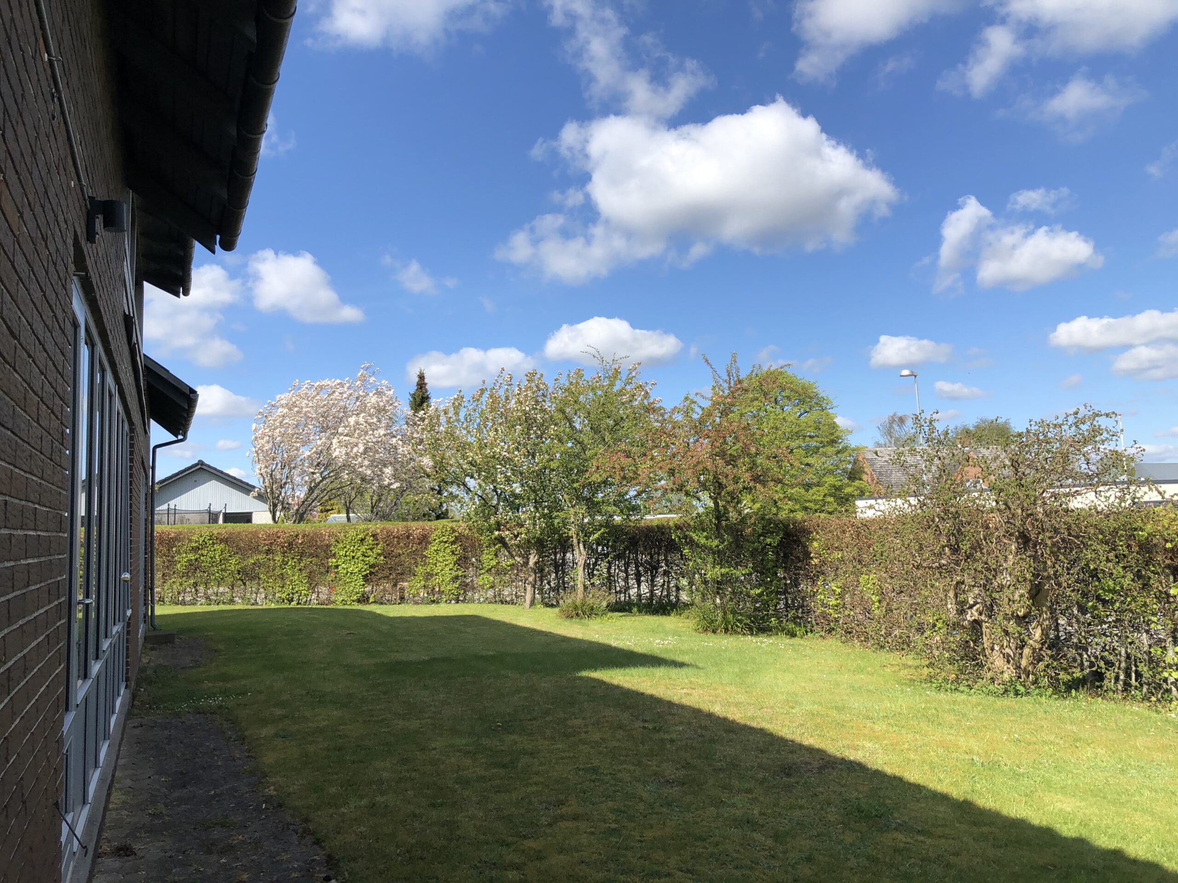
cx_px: 589
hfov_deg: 63.4
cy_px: 442
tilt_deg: +4.7
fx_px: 953
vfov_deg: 49.7
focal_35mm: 28
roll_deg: +0.9
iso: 20
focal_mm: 3.99
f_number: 1.8
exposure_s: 1/1919
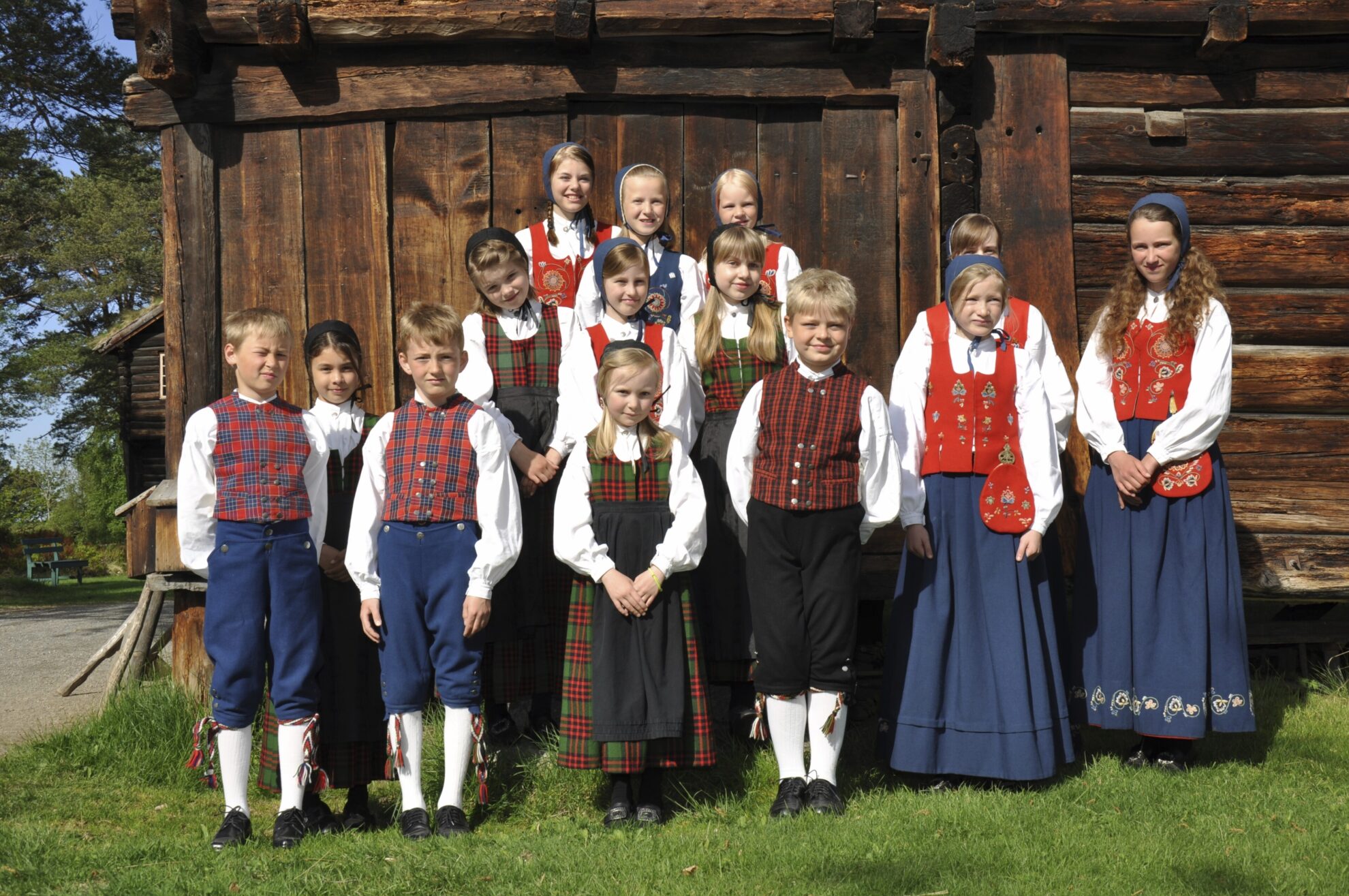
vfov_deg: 28.0
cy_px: 448
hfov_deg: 41.2
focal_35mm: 48
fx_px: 1796
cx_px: 674
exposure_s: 1/200
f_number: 10
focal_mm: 32
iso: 100
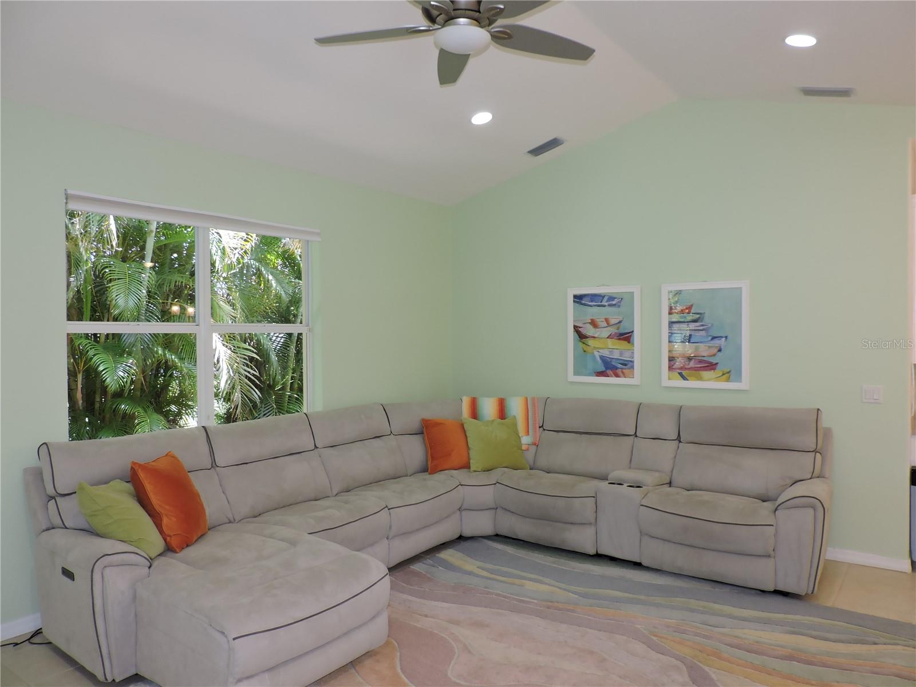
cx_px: 458
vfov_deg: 56.8
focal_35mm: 24
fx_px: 635
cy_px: 344
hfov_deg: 71.6
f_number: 3
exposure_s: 1/40
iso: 220
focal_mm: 4.3
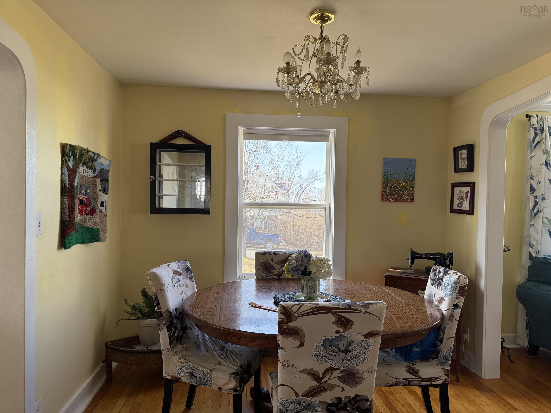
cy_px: 206
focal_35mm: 24
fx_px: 382
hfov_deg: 71.6
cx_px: 276
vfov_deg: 56.8
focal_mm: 6.76
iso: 160
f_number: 1.78
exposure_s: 1/229
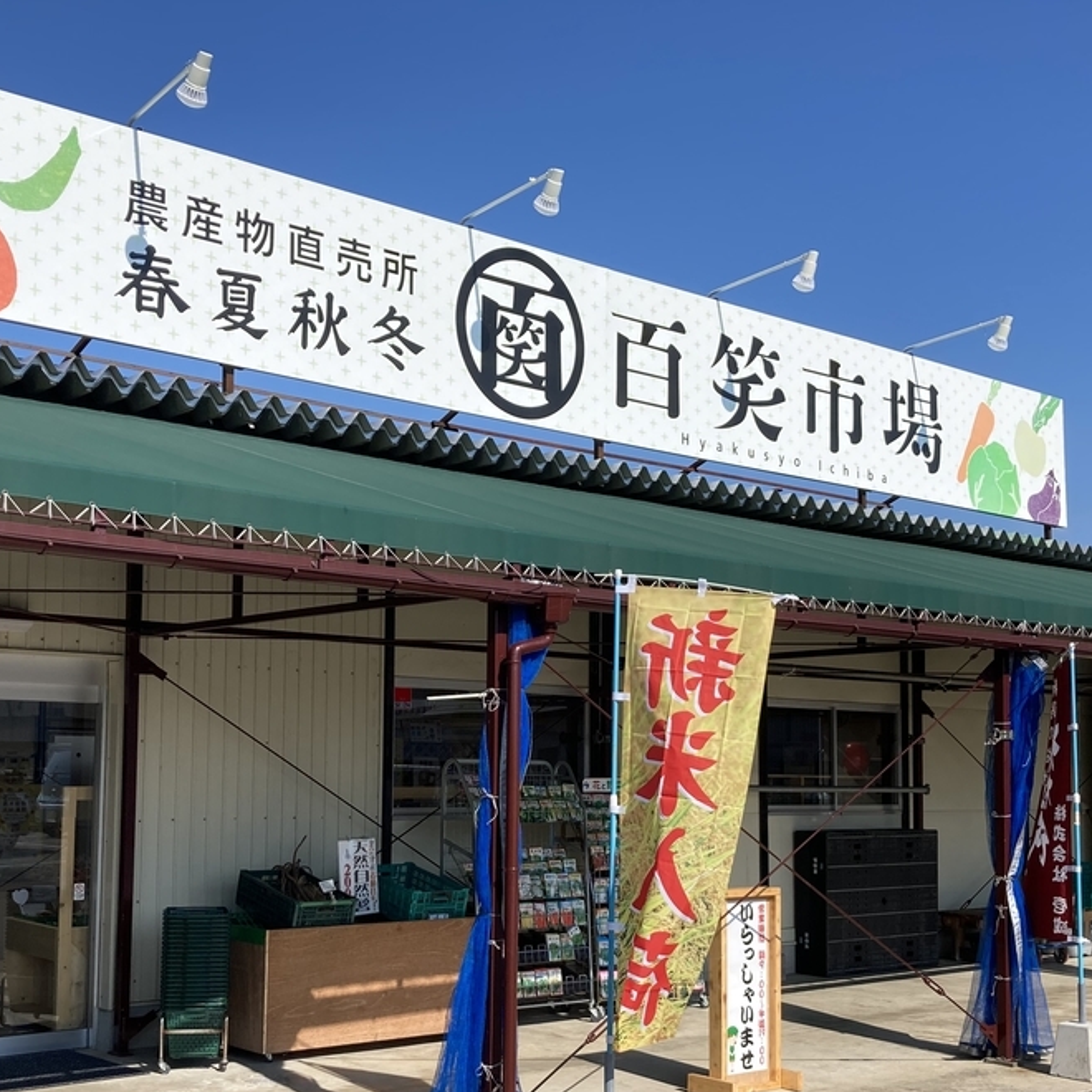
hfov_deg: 37.5
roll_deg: -0.4
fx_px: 1606
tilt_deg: +4.3
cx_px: 524
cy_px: 677
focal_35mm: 45
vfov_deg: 37.3
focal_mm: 3.99
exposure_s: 1/2088
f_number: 1.8
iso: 20
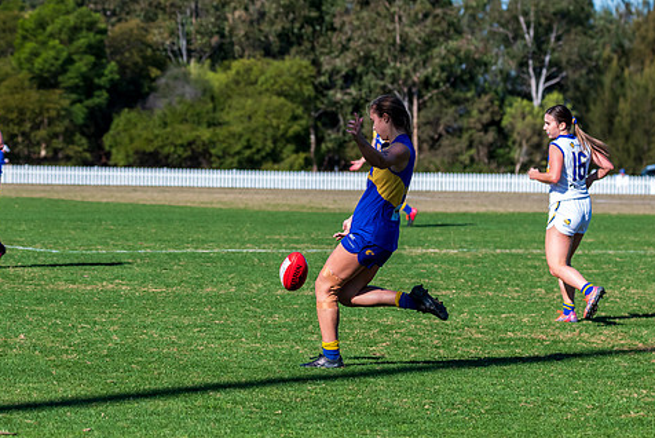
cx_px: 341
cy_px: 196
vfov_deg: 6.1
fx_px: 4132
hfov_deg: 9.1
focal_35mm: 227
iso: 800
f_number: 7.1
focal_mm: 170
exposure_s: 1/2000
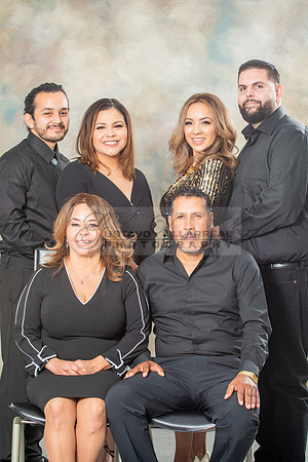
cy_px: 230
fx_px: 1469
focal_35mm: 114
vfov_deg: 17.9
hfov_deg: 12.0
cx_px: 165
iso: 160
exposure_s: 1/250
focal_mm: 75
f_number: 5
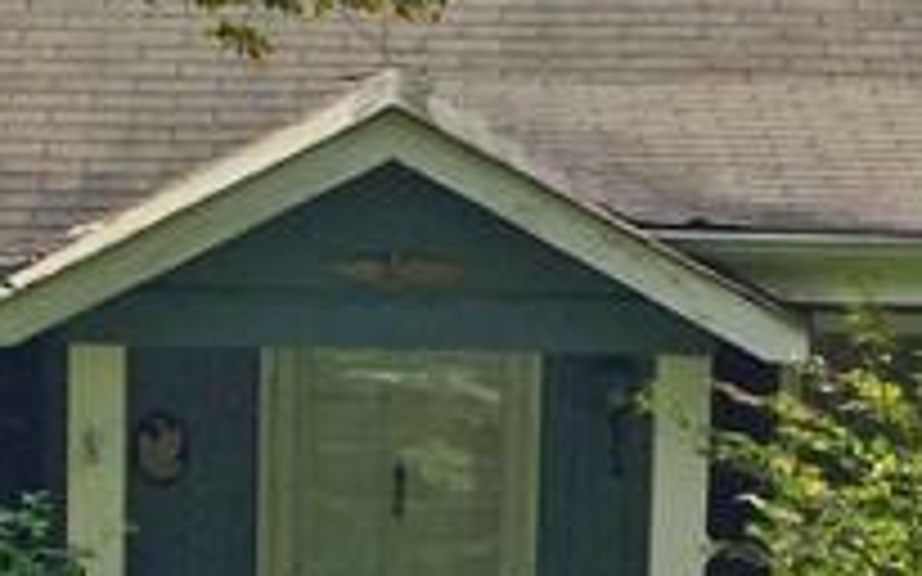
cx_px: 391
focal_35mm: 164
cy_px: 670
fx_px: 4120
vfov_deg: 7.9
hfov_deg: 12.8
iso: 25
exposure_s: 1/858
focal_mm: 3.3
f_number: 2.4
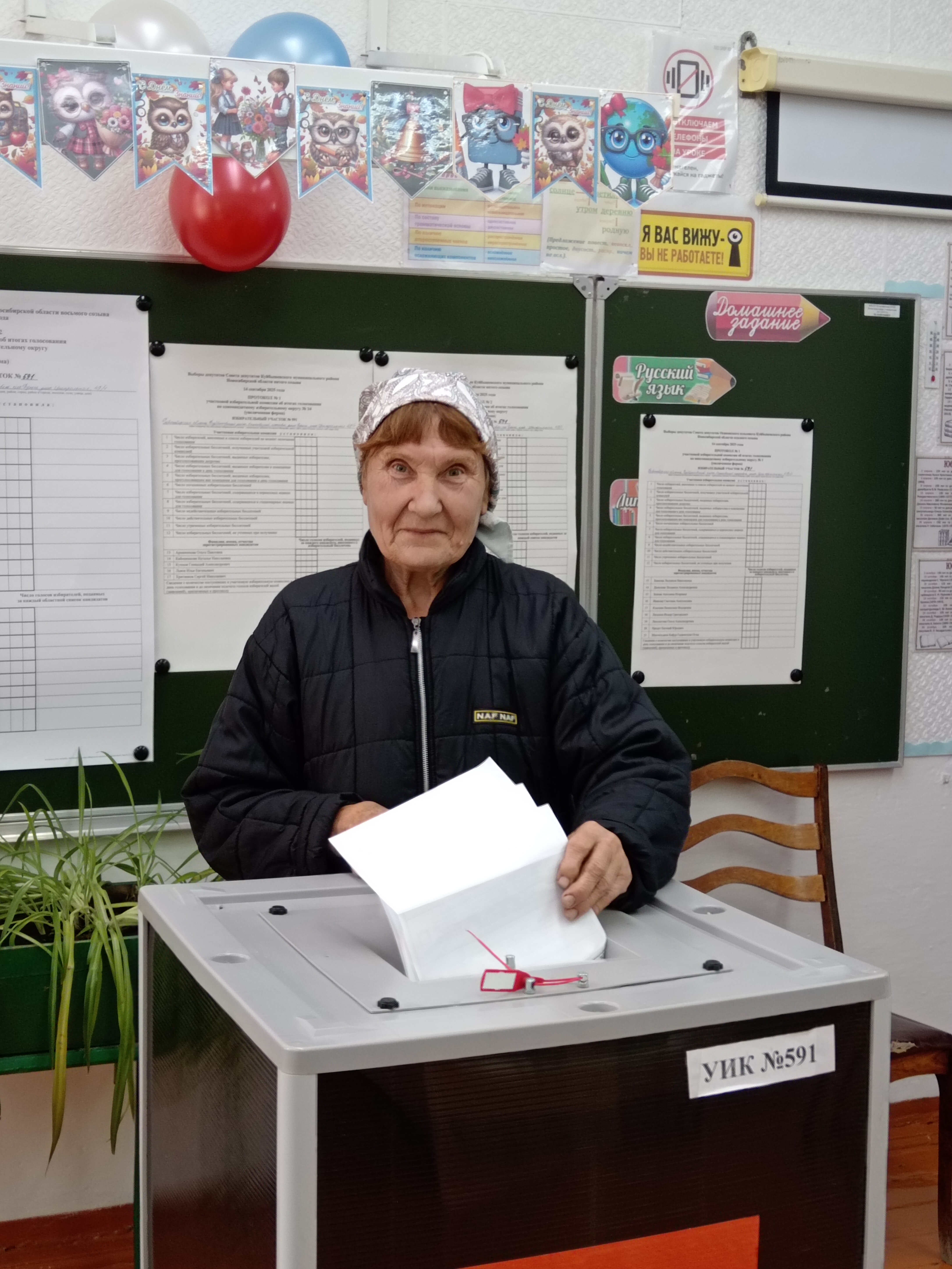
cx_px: 476
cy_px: 634
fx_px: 1760
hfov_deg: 30.3
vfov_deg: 39.7
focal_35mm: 48
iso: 521
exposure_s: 1/50
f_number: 1.9
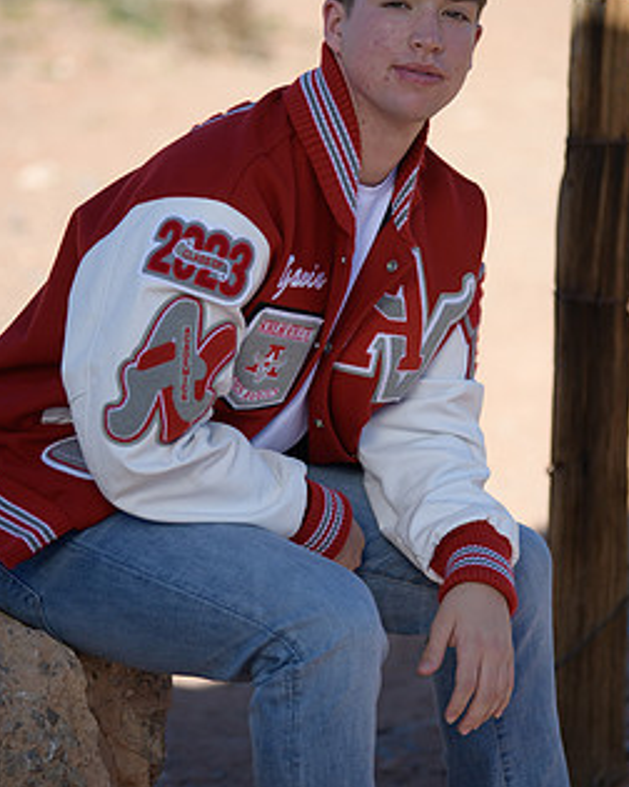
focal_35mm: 181
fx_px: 4212
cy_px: 350
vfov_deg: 10.7
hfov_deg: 8.5
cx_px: 322
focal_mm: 135
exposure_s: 1/3200
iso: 200
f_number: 2.8
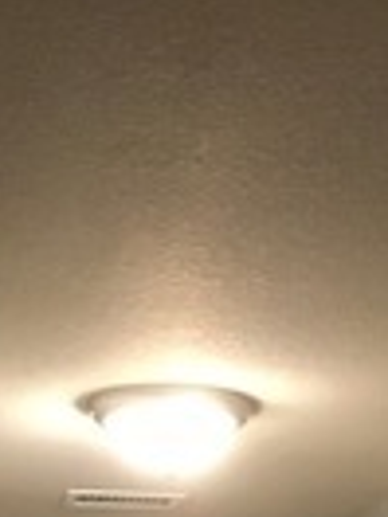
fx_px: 1749
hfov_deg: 12.6
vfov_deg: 14.9
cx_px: 292
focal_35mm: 117
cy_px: 897
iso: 200
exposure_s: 1/30
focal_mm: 3.3
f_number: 2.4
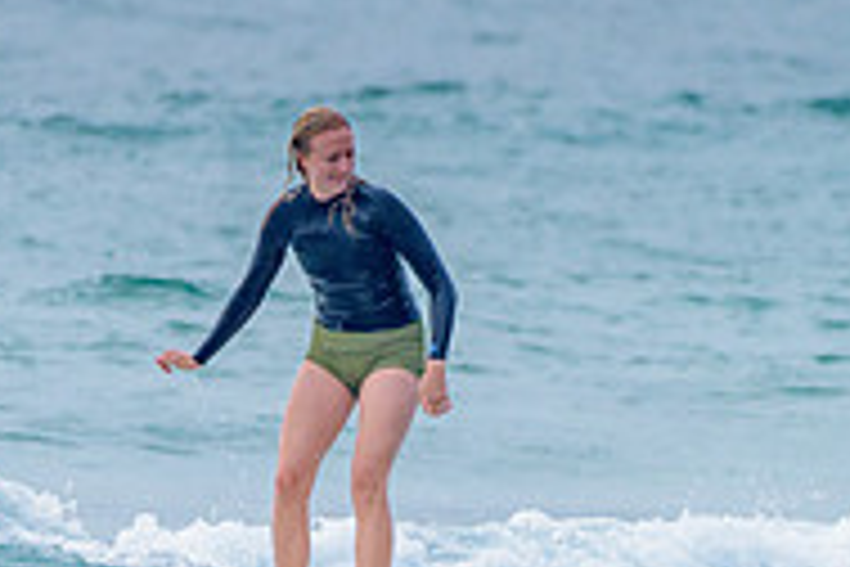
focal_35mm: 1882
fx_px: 44433
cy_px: 607
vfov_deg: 0.7
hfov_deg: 1.1
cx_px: 466
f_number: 5.6
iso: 360
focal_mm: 500
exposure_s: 1/2000
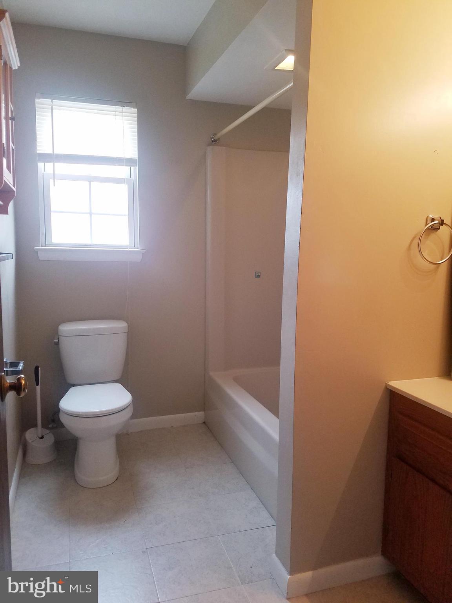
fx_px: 453
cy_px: 302
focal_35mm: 26
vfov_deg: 67.3
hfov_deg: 53.1
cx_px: 226
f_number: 1.7
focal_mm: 4.2
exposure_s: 1/60
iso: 160
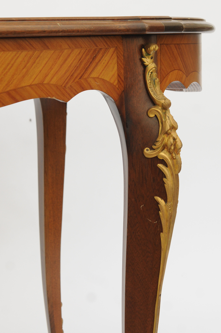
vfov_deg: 29.9
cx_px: 110
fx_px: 623
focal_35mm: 68
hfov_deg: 20.1
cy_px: 166
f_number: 5
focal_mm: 45
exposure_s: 1/160
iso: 320
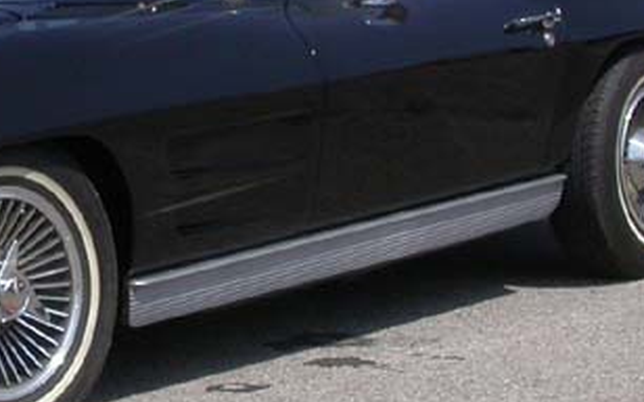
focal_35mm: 134
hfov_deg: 15.3
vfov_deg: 9.7
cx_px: -31
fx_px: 2350
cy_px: 59
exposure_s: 1/419
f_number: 7.5
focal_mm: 7.85
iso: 100
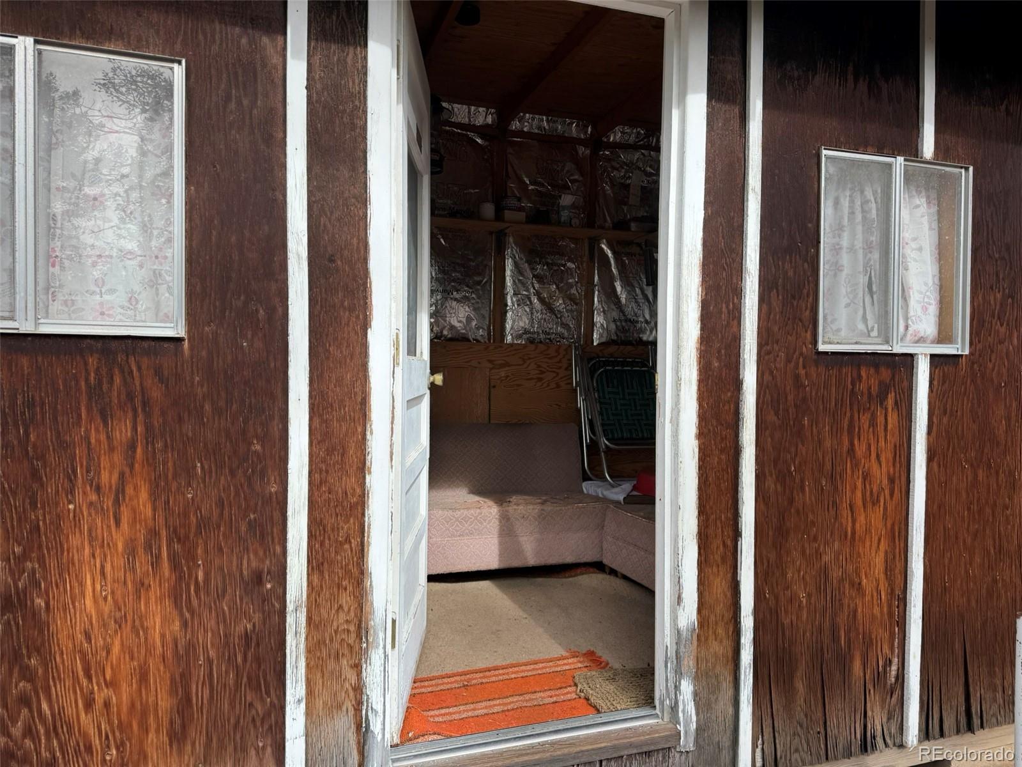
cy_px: 384
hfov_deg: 71.6
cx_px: 511
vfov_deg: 56.8
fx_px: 709
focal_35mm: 24
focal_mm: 6.76
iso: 80
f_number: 1.78
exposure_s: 1/2041
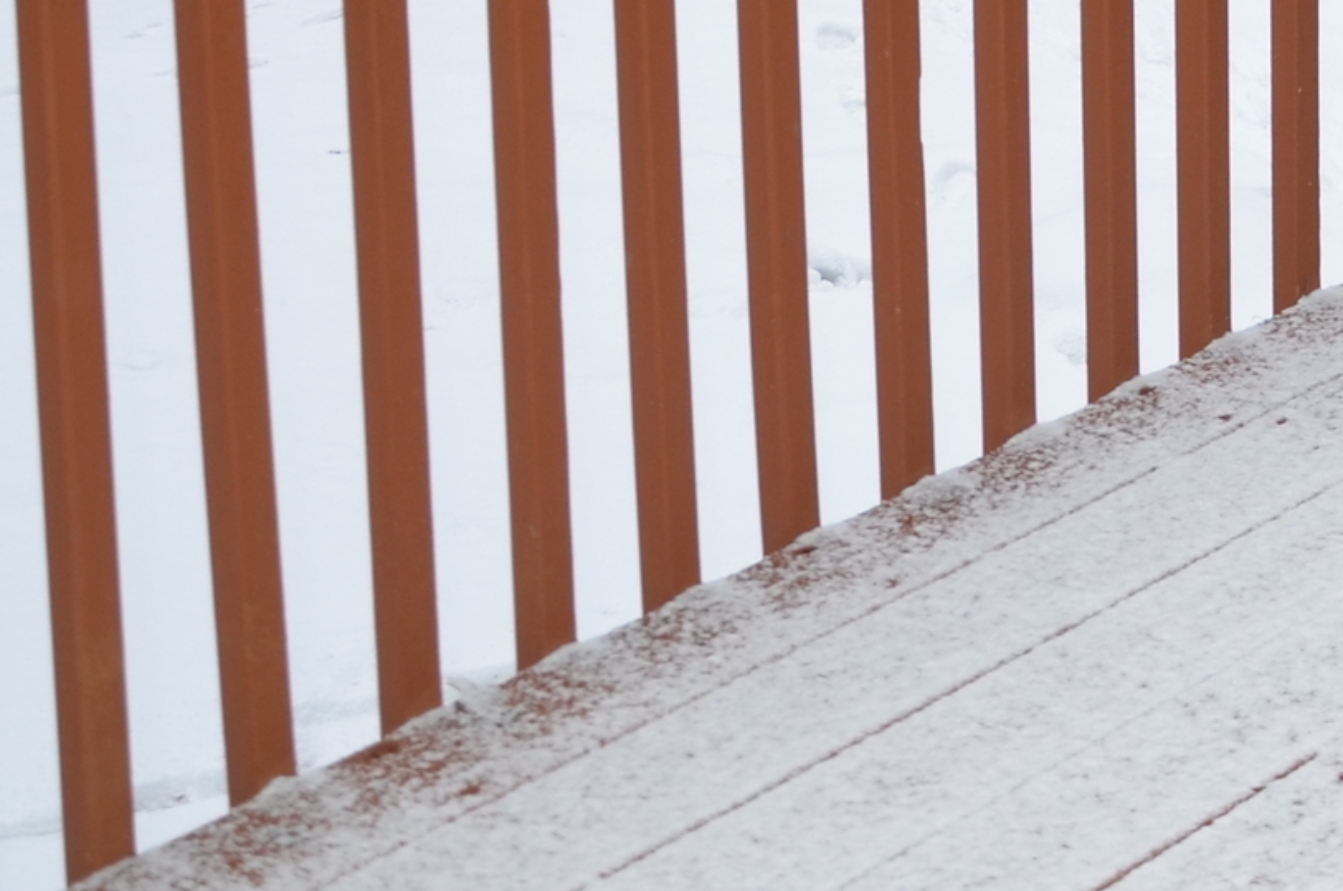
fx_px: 3798
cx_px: 2075
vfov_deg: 12.3
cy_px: -708
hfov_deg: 17.7
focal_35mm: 102
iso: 200
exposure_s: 1/250
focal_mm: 18
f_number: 3.5
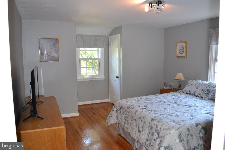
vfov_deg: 47.9
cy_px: 75
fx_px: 169
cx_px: 112
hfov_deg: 67.4
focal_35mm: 27
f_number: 3.5
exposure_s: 1/60
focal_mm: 18
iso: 1250
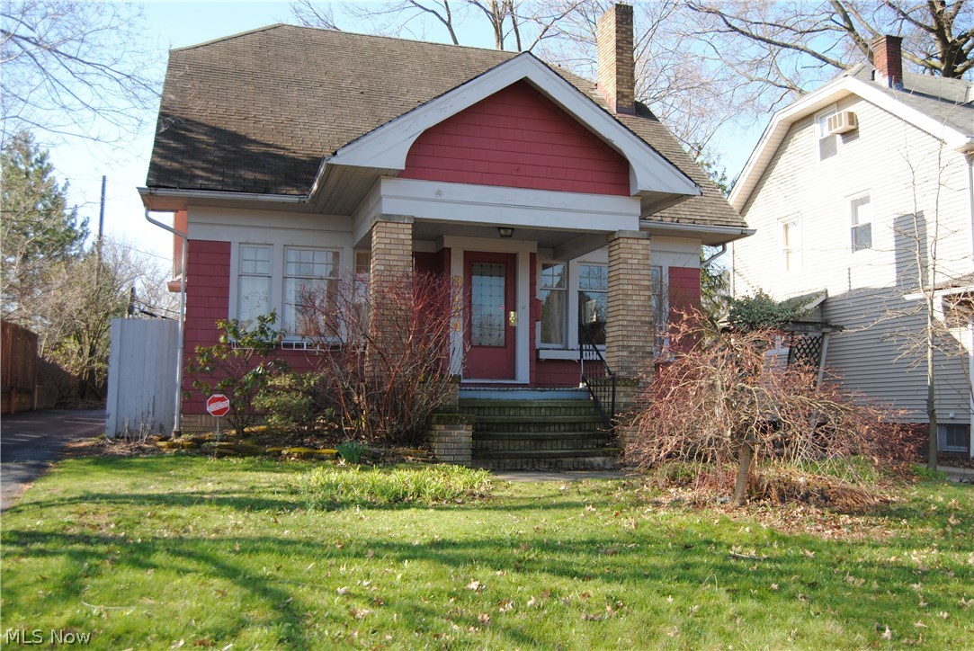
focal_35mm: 34
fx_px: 934
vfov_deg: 38.4
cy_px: 326
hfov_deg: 55.1
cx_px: 487
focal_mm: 23
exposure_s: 1/200
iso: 100
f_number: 4.5
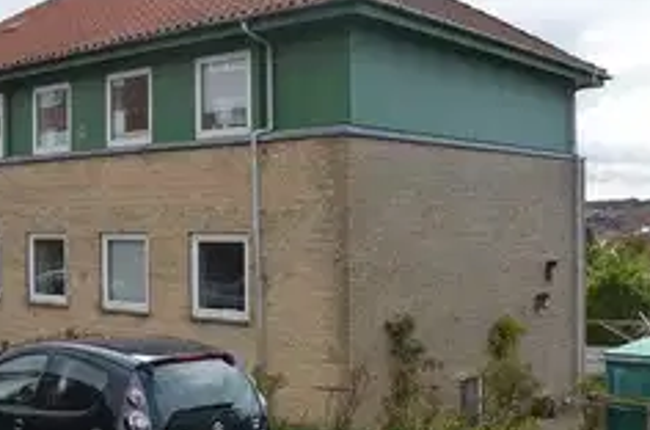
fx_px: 864
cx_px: 229
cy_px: 215
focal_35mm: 48
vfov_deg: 27.9
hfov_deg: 40.8
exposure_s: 1/250
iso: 200
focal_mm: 18
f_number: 8
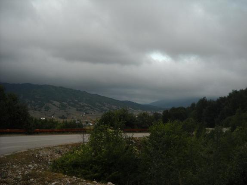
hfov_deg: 45.8
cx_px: 124
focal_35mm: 41
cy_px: 92
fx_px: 293
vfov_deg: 35.2
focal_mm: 6.72
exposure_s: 1/76
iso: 64
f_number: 3.1
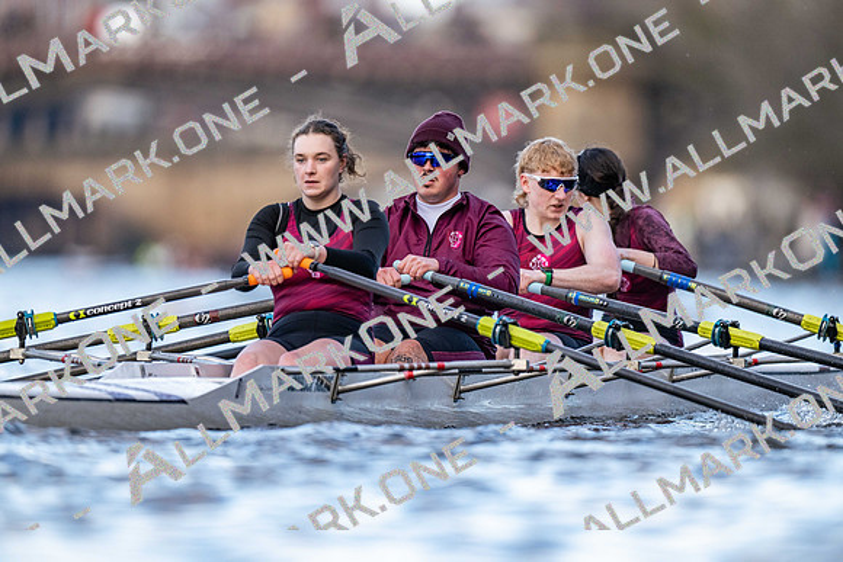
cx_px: 422
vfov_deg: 2.3
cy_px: 281
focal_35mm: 600
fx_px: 14053
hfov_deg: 3.4
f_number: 4
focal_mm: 600
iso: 2000
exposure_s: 1/2500
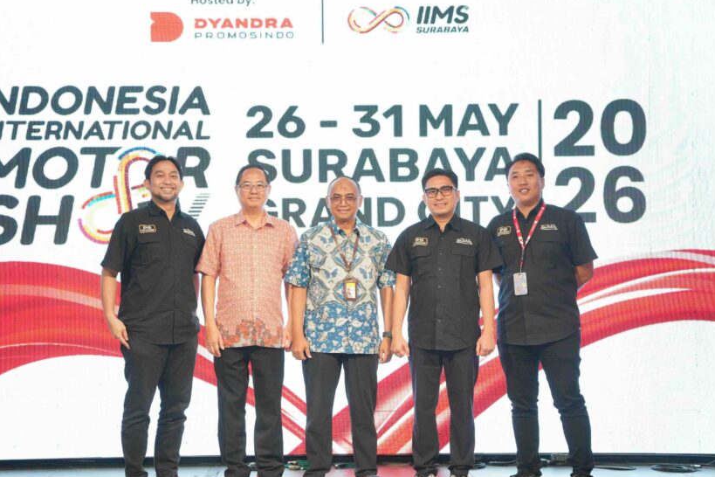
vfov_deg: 22.6
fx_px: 1192
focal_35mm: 60
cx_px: 320
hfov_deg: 33.4
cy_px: 260
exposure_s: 1/200
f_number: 2.8
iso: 2500
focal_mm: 48
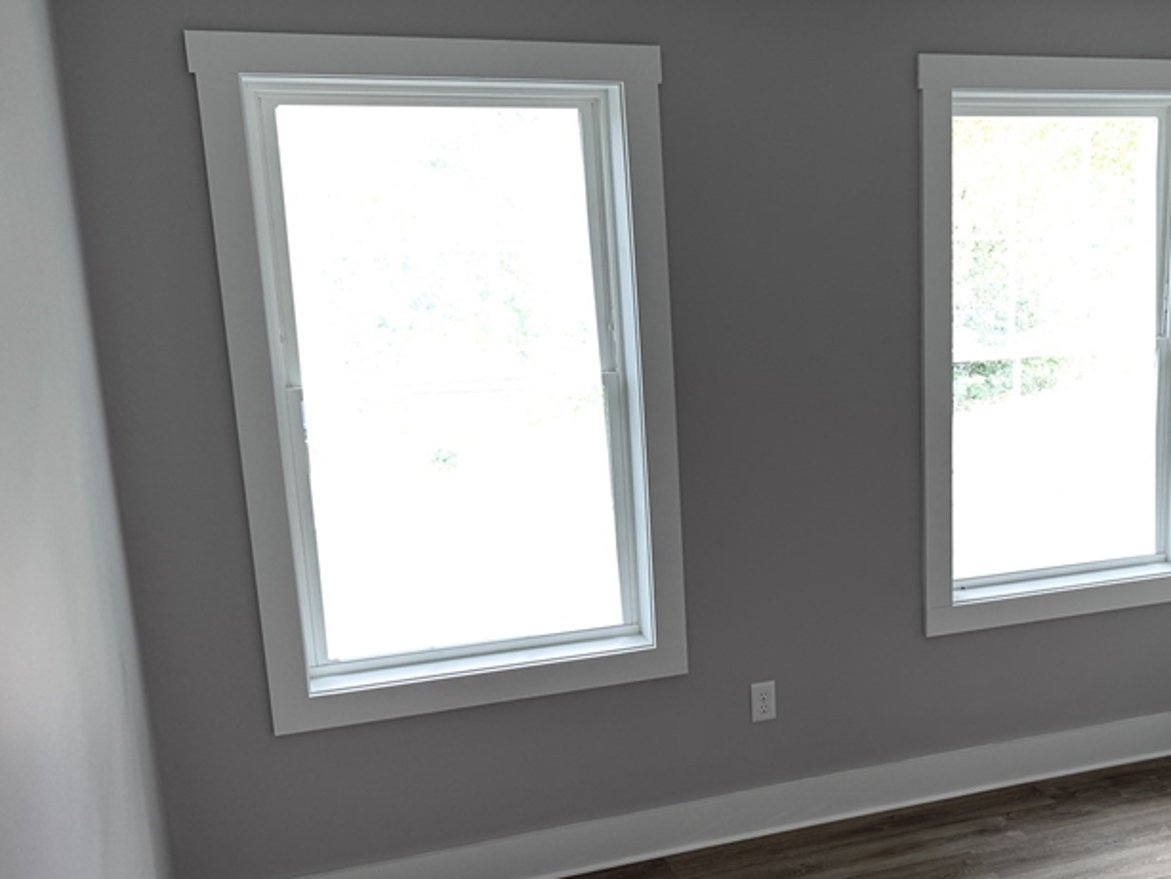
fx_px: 1354
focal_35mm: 40
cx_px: 862
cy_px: 542
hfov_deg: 45.3
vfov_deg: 35.8
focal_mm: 6.76
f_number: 1.78
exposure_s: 1/121
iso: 100
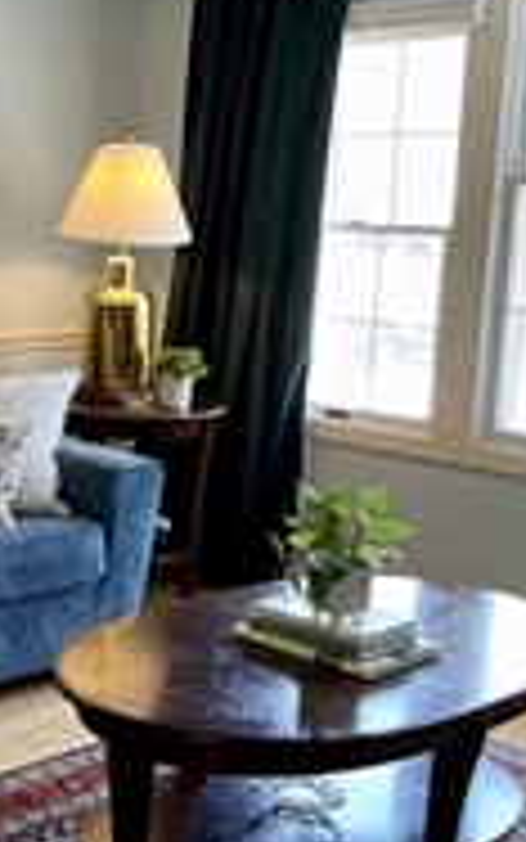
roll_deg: -1.1
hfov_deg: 19.1
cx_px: -225
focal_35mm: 61
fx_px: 1398
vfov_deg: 33.5
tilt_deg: -10.0
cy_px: 437
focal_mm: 2.22
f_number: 2.2
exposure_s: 1/60
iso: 200
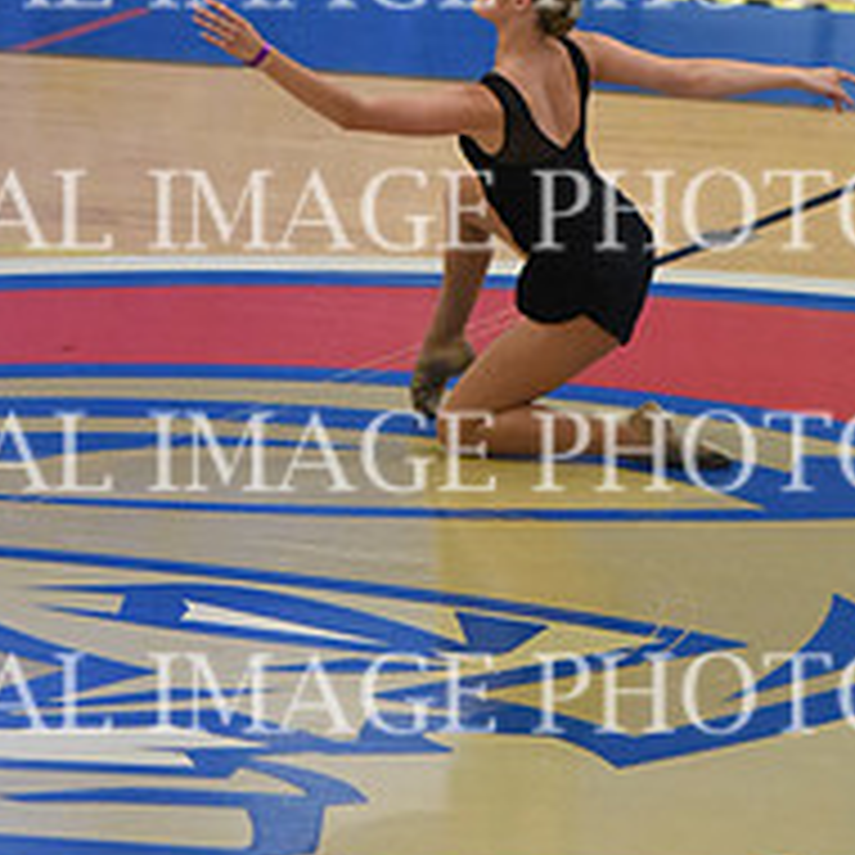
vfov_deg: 3.4
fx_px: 14475
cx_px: 502
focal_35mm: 518
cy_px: -153
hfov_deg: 3.4
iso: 8000
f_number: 2.8
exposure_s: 1/1000
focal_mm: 200
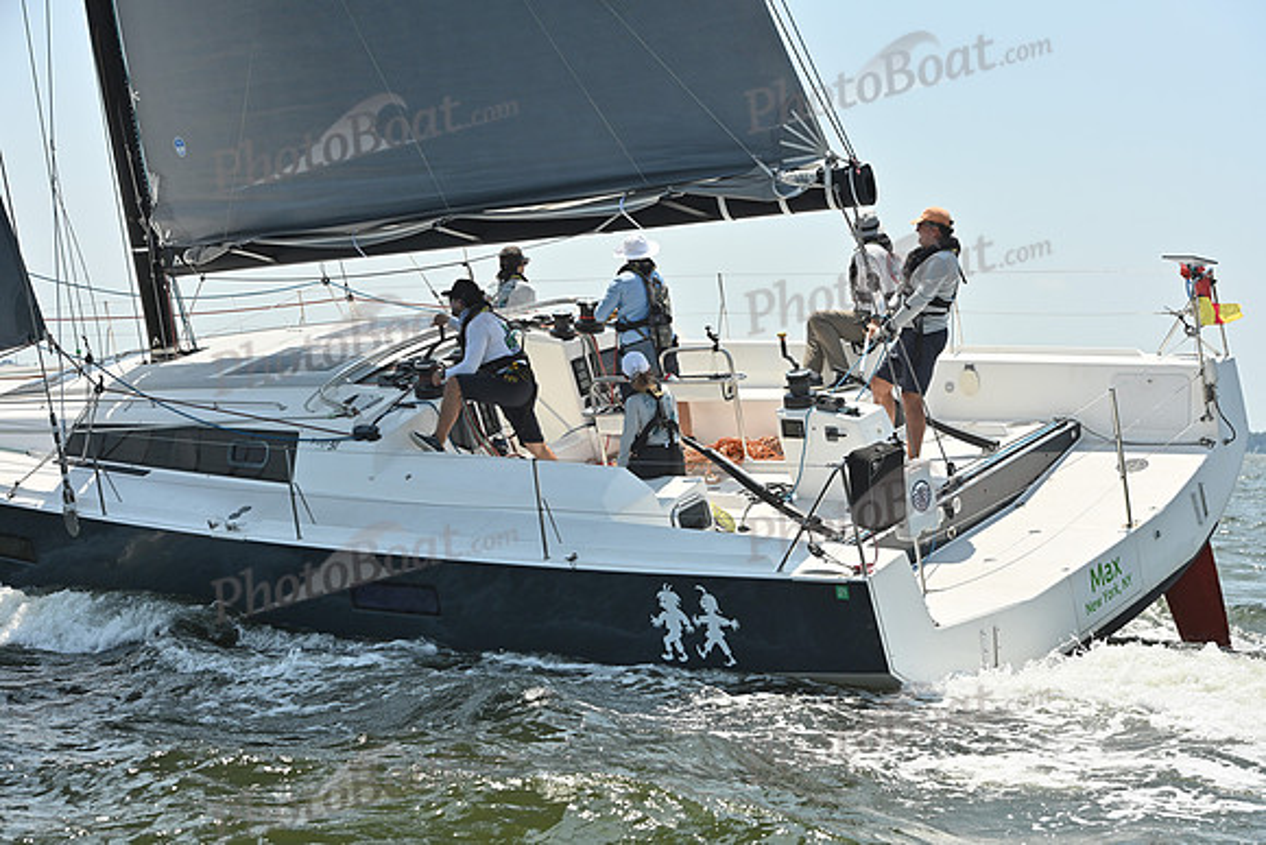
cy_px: 422
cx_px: 633
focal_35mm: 70
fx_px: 2462
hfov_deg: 28.8
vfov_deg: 19.5
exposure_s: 1/1250
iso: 320
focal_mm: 70
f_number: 7.1
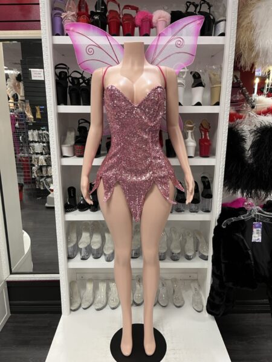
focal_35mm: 26
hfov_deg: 53.1
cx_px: 136
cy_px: 181
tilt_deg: -12.2
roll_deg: -1.0
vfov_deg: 67.3
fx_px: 272
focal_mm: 5.1
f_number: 1.6
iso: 160
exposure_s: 1/60
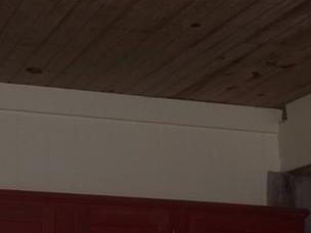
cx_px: 229
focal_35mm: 111
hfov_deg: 17.6
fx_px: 997
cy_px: 386
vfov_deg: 12.4
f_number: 3.3
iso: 64
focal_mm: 5.9
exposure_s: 1/30
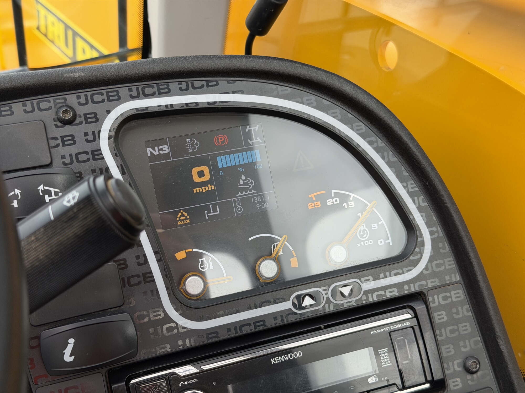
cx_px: 262
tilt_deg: -29.0
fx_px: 728
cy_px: 196
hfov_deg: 39.7
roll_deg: -0.6
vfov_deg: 30.3
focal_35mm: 48
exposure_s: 1/538
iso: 64
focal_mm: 6.76
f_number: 1.78
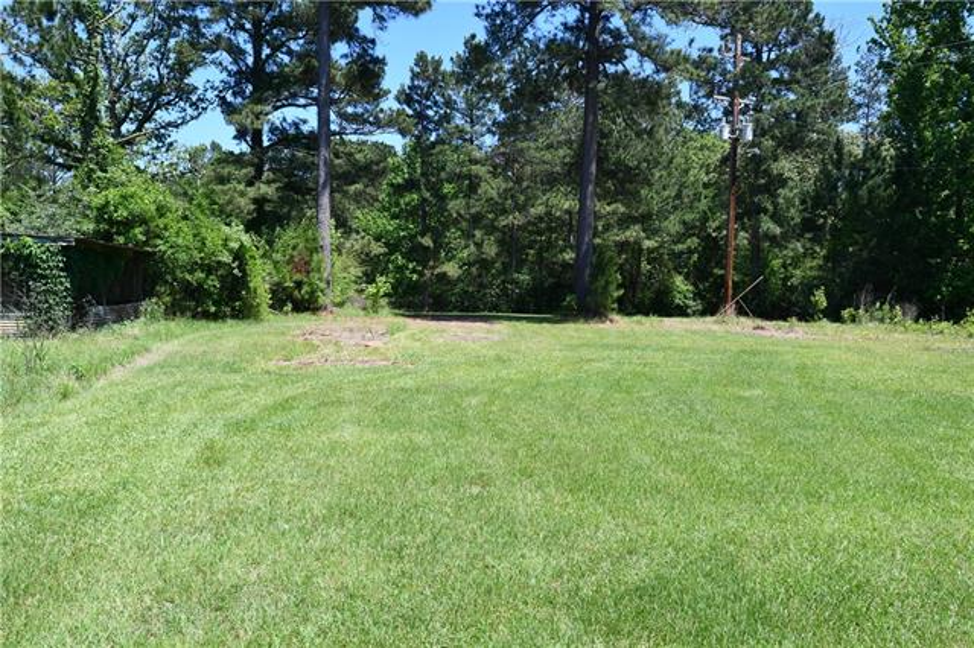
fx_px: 973
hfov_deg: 53.2
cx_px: 487
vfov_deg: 36.8
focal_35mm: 36
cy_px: 324
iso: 200
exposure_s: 1/250
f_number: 8
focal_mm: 24
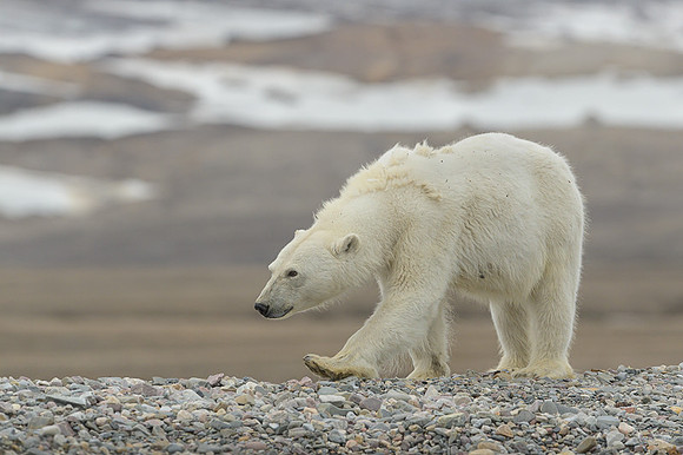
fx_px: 9887
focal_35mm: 521
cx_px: 356
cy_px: 237
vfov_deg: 2.6
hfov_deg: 4.0
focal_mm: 500
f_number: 7.1
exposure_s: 1/2000
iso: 1600
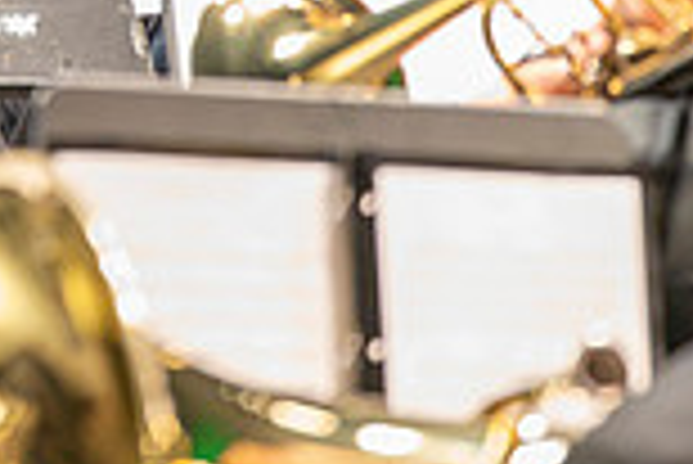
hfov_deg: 6.6
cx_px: -360
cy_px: -264
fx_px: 5954
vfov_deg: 4.4
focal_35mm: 309
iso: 12800
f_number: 2.8
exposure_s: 1/640
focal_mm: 82
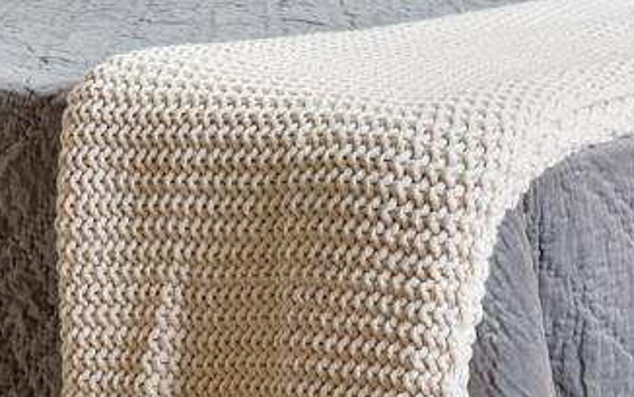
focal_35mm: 125
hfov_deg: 16.7
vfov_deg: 10.2
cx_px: 274
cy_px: -155
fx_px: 2161
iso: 800
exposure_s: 1/5
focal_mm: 16
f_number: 9
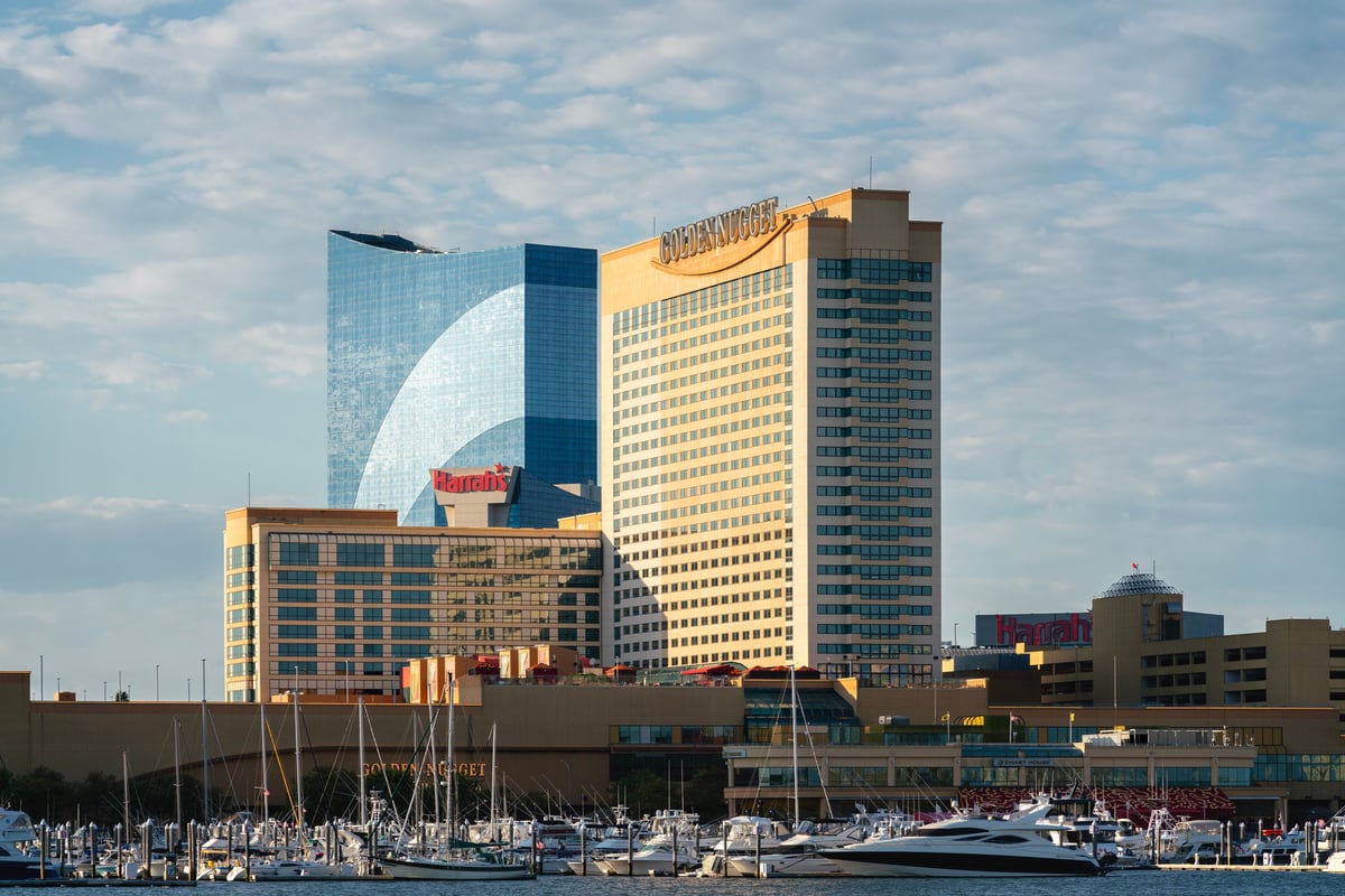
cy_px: 448
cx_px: 672
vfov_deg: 10.0
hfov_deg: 15.0
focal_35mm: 137
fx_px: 5118
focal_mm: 137
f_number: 6.3
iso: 100
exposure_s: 1/320
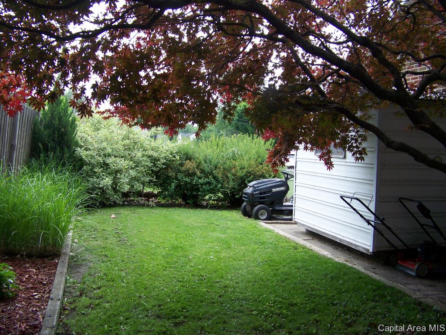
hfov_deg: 51.3
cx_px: 223
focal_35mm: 36
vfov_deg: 39.7
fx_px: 464
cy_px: 168
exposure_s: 1/200
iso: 64
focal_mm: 5.85
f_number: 2.8
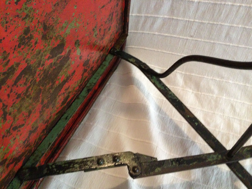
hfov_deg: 58.4
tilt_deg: -49.7
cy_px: 94
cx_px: 126
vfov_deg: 45.4
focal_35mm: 31
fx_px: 226
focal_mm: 3.3
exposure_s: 1/17
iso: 400
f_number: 2.4
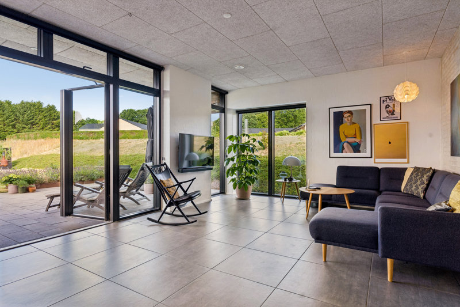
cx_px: 230
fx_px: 249
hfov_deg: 85.4
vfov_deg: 63.2
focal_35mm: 20
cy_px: 154
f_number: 8
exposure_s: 1/40
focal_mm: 19.5
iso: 200
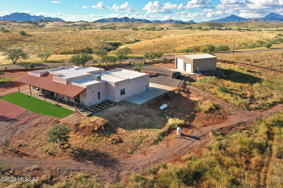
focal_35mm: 28
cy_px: 94
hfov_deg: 65.5
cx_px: 142
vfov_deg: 46.4
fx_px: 220
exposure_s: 1/320
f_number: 7.1
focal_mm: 10.26
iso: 100
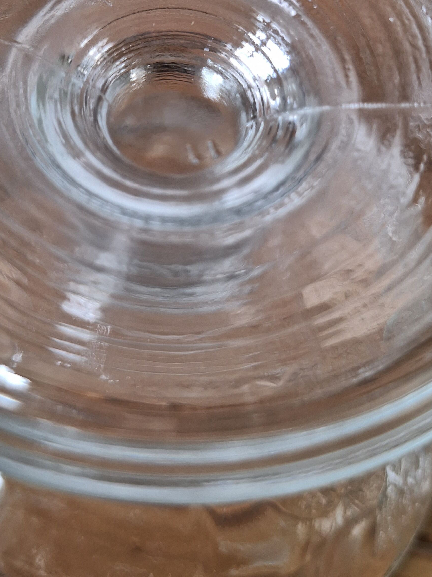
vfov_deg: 43.2
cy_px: 99
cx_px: 186
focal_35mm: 41
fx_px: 682
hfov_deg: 35.1
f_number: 1.8
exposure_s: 1/40
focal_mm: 5.54
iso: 125
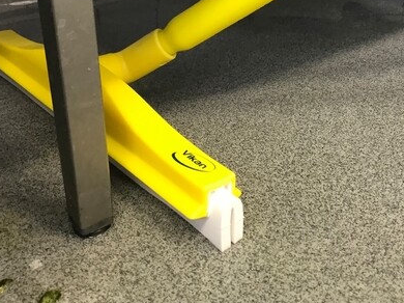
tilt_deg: -25.2
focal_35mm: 46
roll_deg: -0.1
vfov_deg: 30.9
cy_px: 76
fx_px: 537
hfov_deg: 41.2
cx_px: 222
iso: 64
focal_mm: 3.99
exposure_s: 1/17
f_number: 1.8
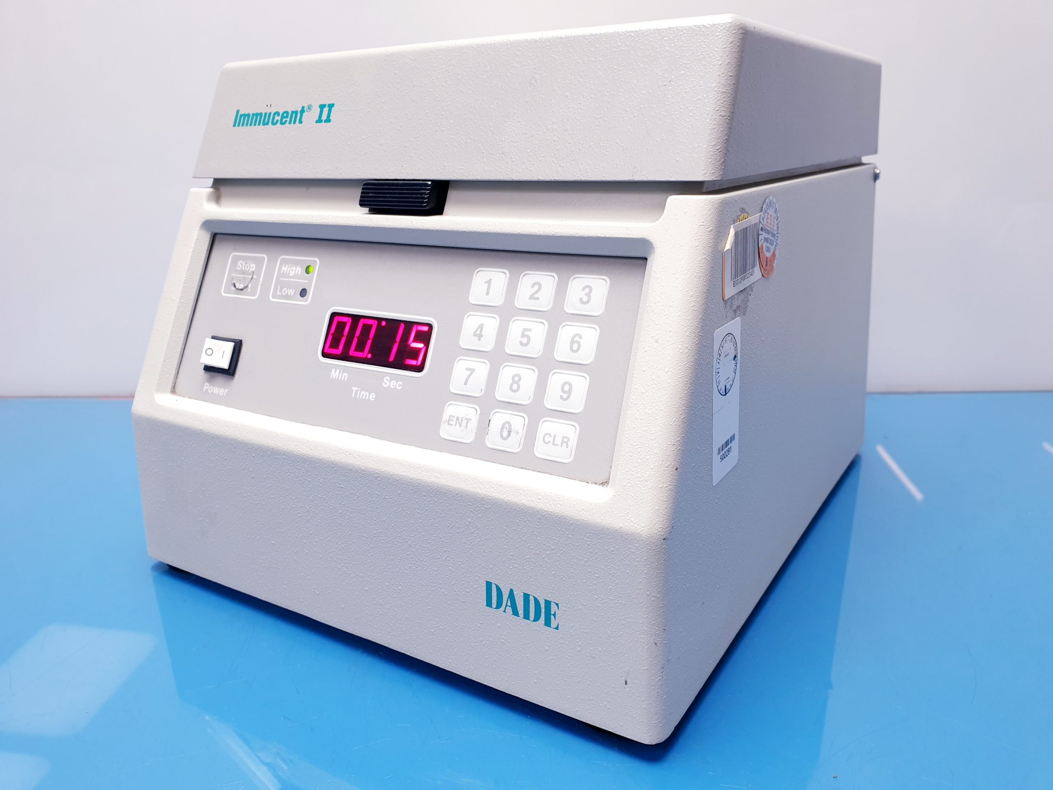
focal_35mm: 26
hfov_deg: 67.3
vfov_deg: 53.1
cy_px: 395
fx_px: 791
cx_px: 526
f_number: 2.4
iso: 80
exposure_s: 1/50
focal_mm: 4.3
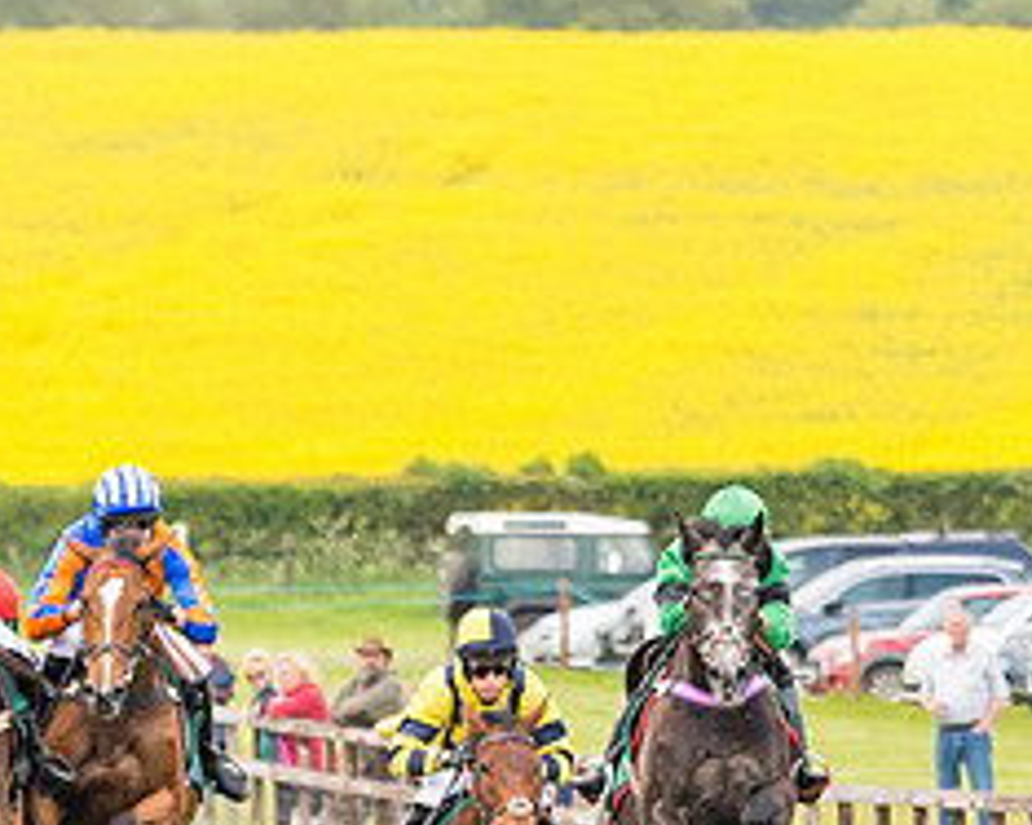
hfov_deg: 2.0
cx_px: 724
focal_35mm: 959
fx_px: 29279
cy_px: 514
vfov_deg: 1.6
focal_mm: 160
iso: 640
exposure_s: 1/1250
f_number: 4
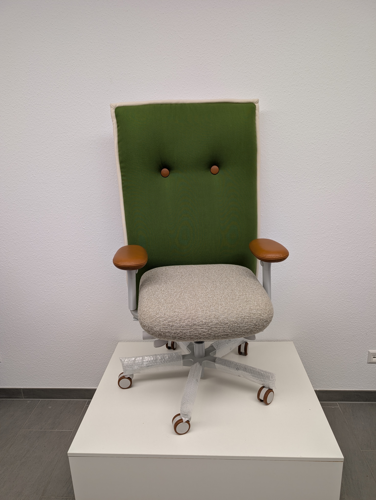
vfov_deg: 71.5
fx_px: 347
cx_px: 188
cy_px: 250
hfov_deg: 56.9
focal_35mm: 24
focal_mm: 6.9
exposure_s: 1/28.2
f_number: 1.68
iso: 22
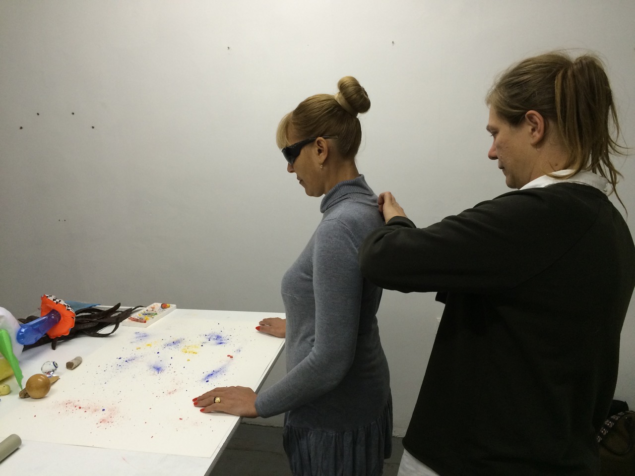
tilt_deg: -12.9
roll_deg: +1.3
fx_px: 532
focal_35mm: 29
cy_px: 238
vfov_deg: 48.2
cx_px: 318
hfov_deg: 61.7
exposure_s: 1/33
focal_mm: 4.15
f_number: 2.2
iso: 160
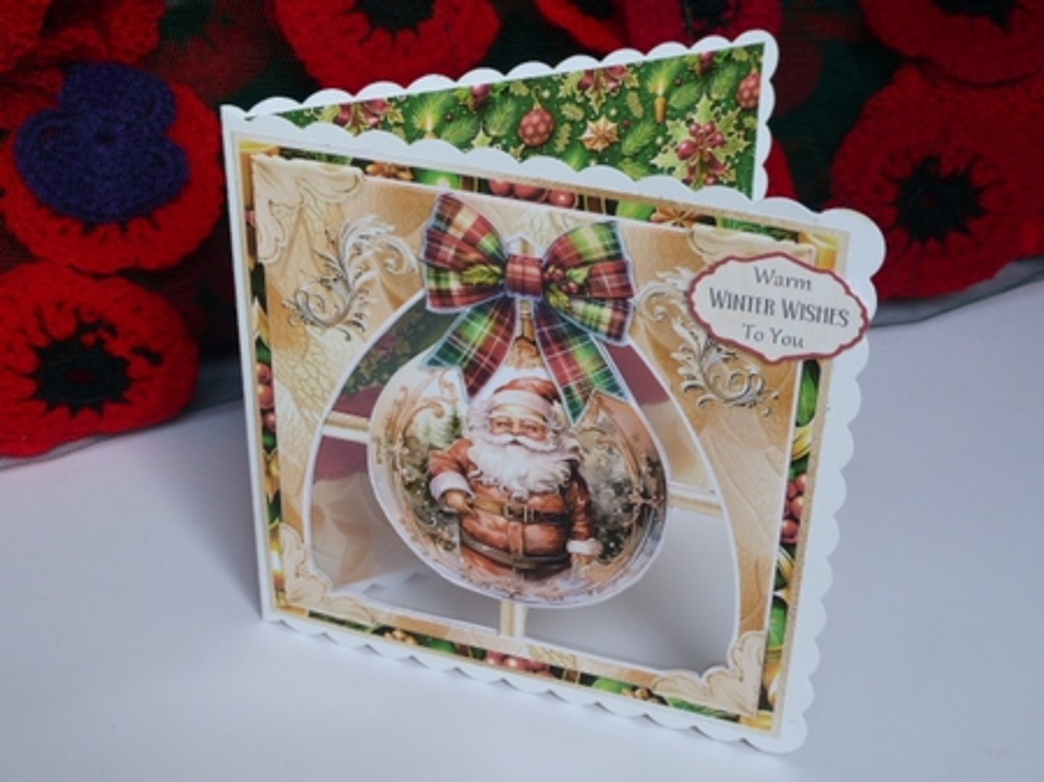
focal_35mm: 53
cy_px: 391
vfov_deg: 27.5
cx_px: 522
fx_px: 1598
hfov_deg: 36.2
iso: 100
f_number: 4.1
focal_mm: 9
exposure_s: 1/60
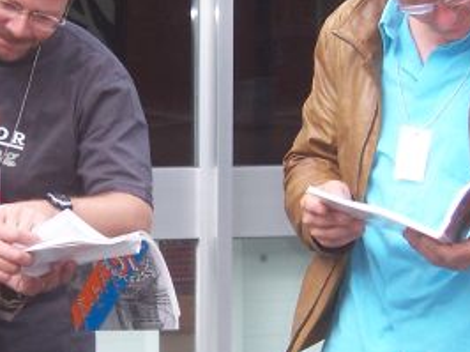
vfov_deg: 9.3
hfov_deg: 12.4
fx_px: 2157
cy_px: 152
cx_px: 184
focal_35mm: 159
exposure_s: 1/125
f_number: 4
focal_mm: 11
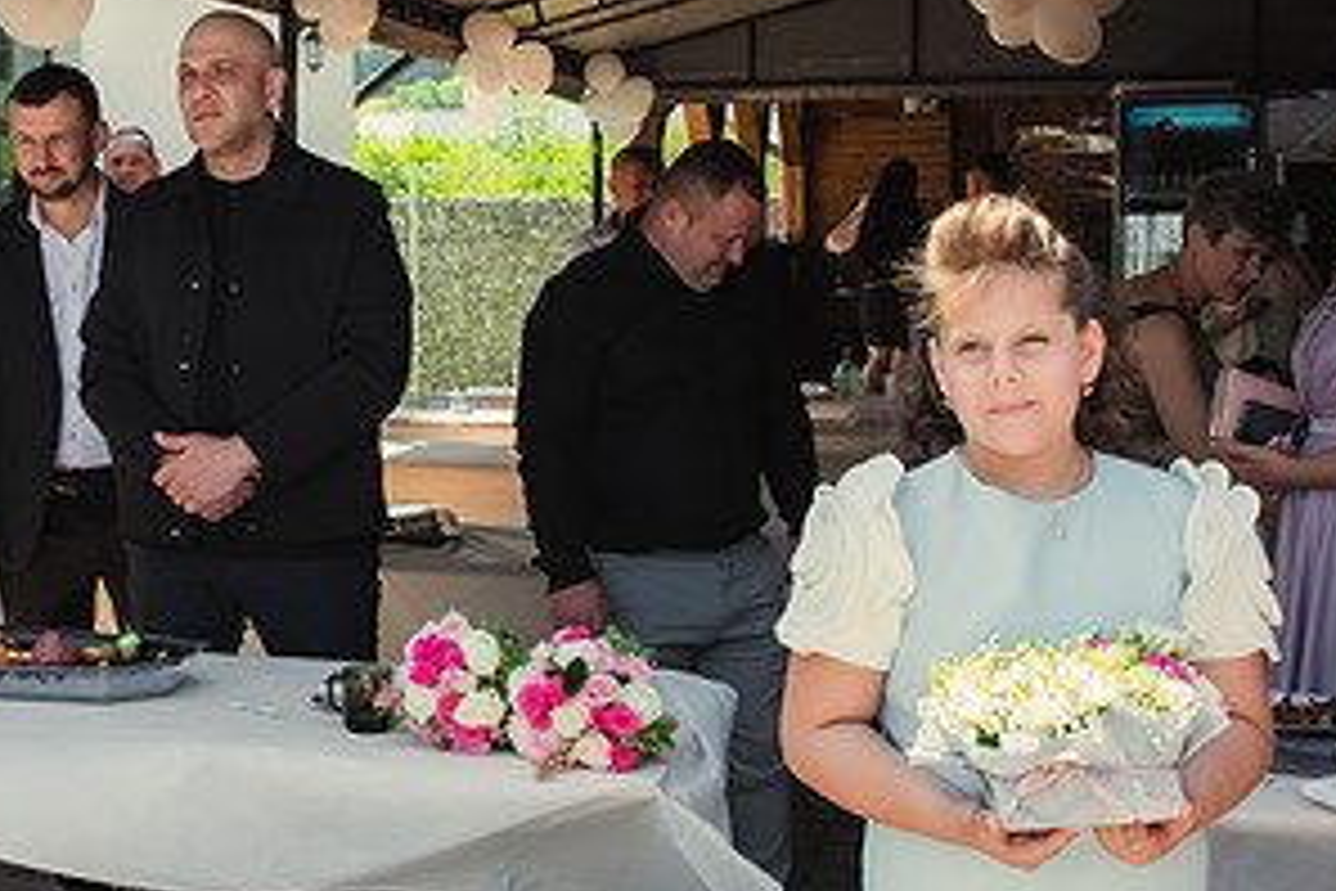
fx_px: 2635
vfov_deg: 19.2
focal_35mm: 71
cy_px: 361
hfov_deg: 27.9
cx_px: 295
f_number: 6.3
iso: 200
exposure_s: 1/160
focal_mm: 29
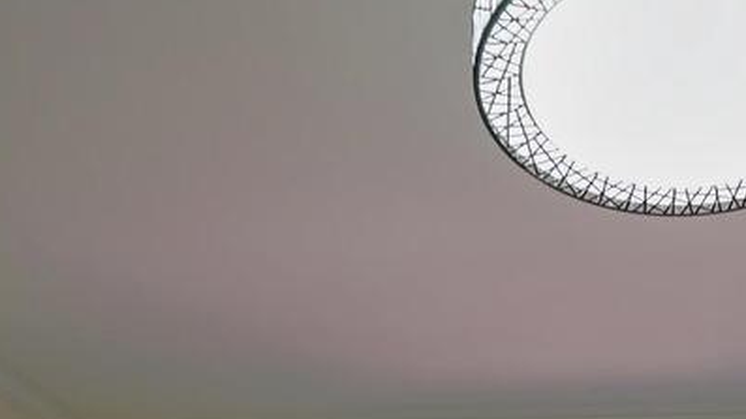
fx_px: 1127
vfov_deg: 16.1
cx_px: 673
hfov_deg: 34.6
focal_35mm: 57
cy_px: 853
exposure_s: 1/50
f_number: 3.5
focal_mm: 10
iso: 100
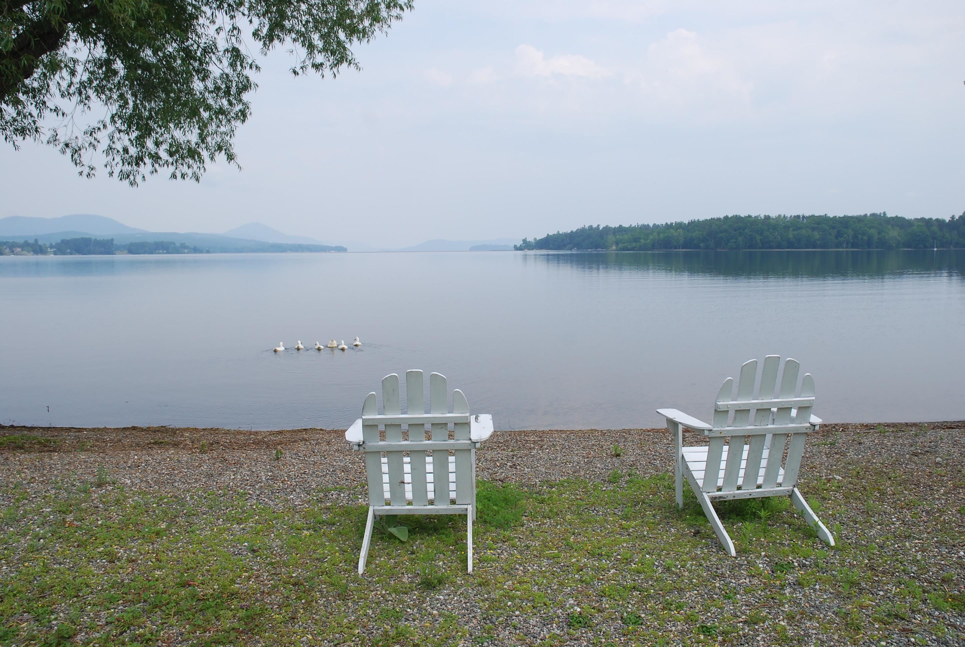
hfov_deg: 67.3
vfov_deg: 48.1
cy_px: 324
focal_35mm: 27
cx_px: 482
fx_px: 725
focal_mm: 18
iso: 100
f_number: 7.1
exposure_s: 1/200
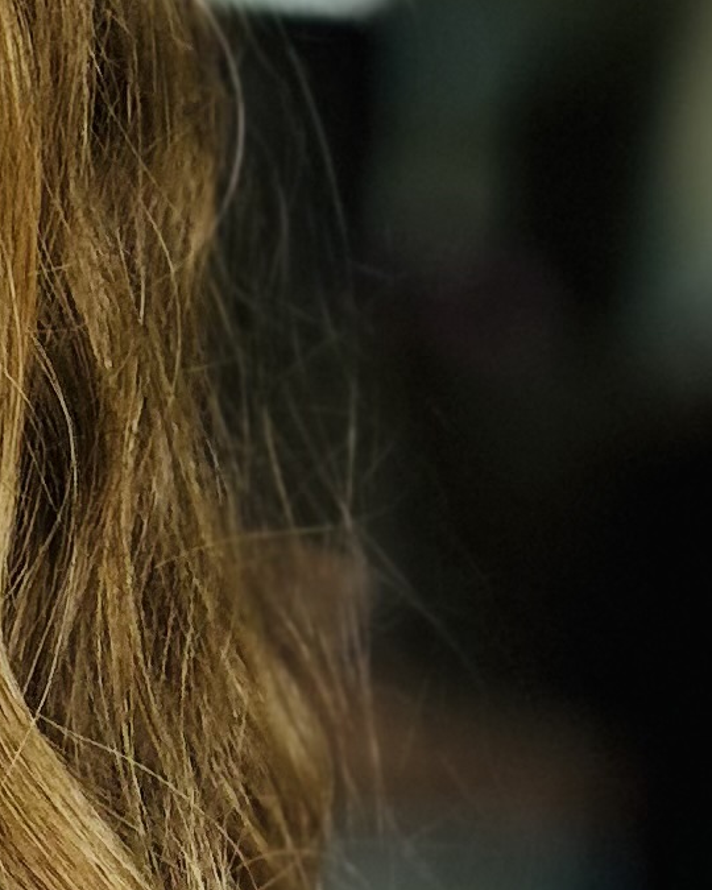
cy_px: 788
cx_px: -695
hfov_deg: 10.6
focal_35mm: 134
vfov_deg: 14.2
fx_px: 3530
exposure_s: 1/121
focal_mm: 2.69
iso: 20
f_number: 1.9
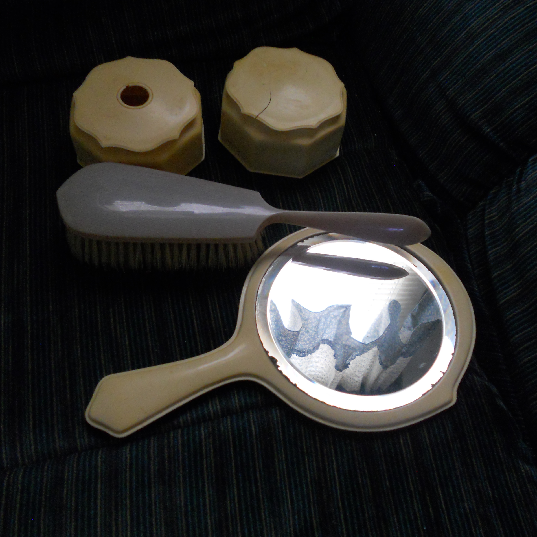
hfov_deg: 43.8
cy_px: 270
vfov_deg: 43.9
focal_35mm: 38
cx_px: 298
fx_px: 667
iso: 400
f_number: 3.5
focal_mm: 5.8
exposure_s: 1/25
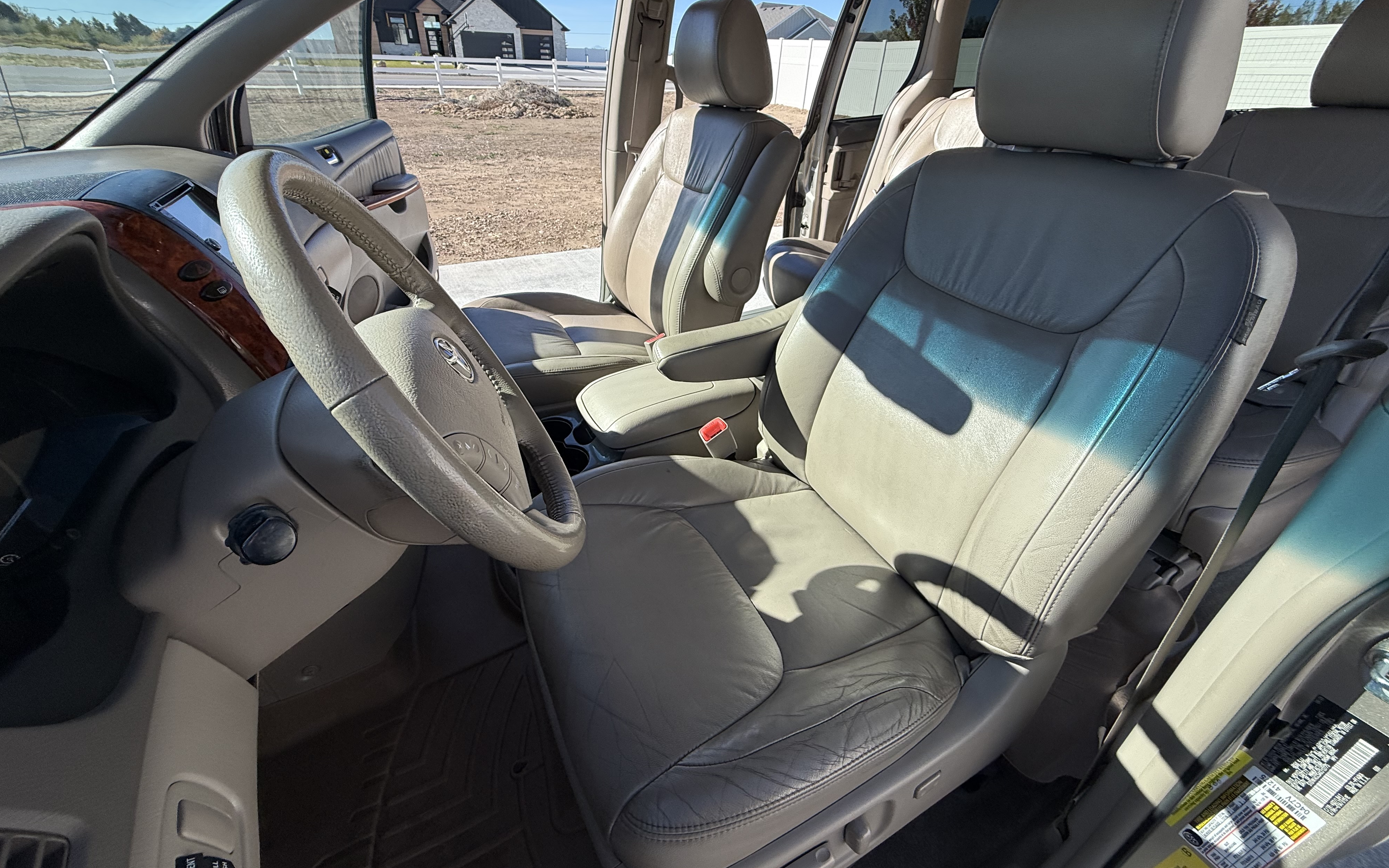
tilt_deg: -29.6
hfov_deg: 101.5
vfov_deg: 74.5
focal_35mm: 15
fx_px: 568
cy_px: 379
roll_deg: -2.5
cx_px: 688
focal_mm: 2.22
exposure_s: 1/955
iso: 50
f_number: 2.2
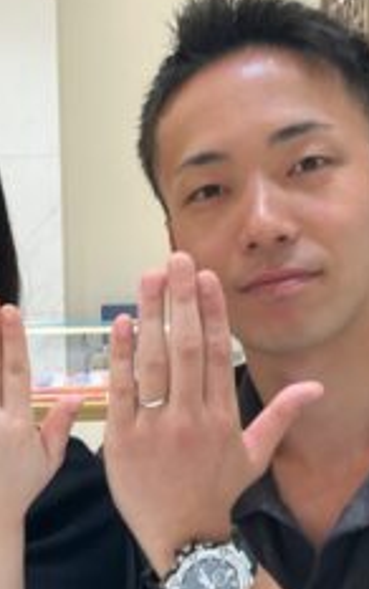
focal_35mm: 79
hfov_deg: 16.5
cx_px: 91
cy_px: 450
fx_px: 1269
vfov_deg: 25.8
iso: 80
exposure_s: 1/60
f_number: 1.8
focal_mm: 3
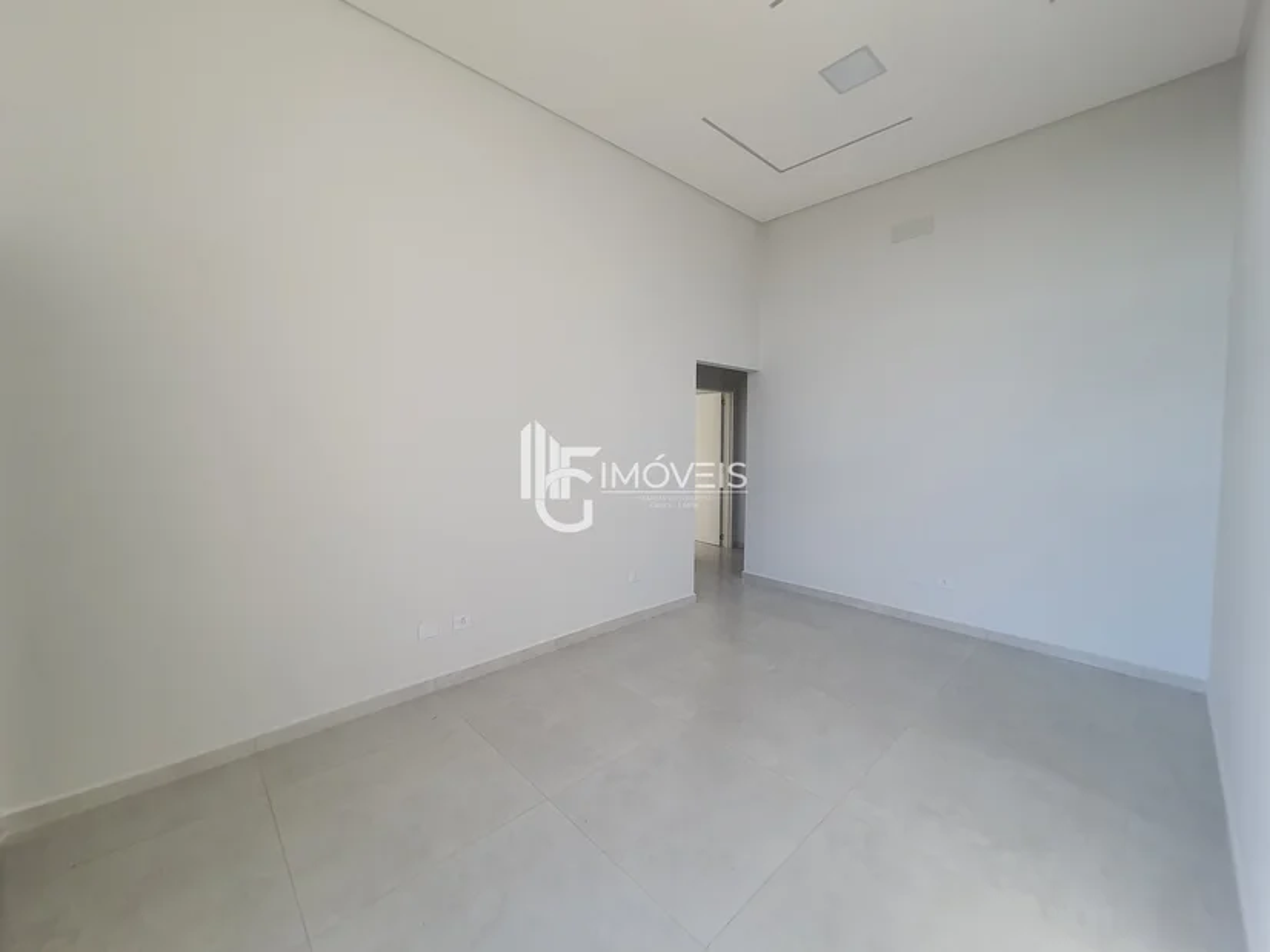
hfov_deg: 106.2
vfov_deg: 89.9
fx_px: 477
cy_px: 476
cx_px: 635
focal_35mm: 13
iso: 50
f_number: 2.2
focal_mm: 1.74
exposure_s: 1/135
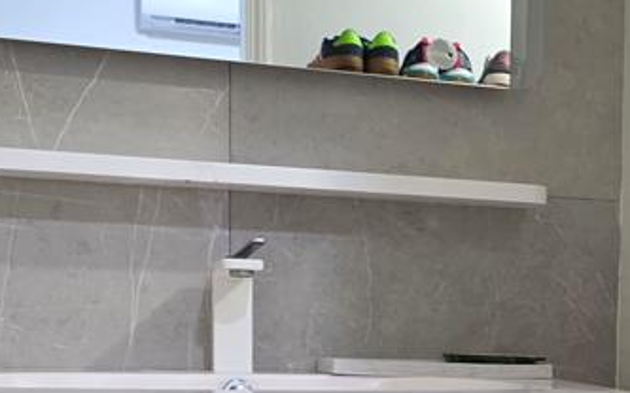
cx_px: 624
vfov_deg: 16.9
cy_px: 406
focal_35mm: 75
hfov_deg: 26.1
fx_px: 1287
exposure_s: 1/120
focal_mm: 6.3
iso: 640
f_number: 1.7
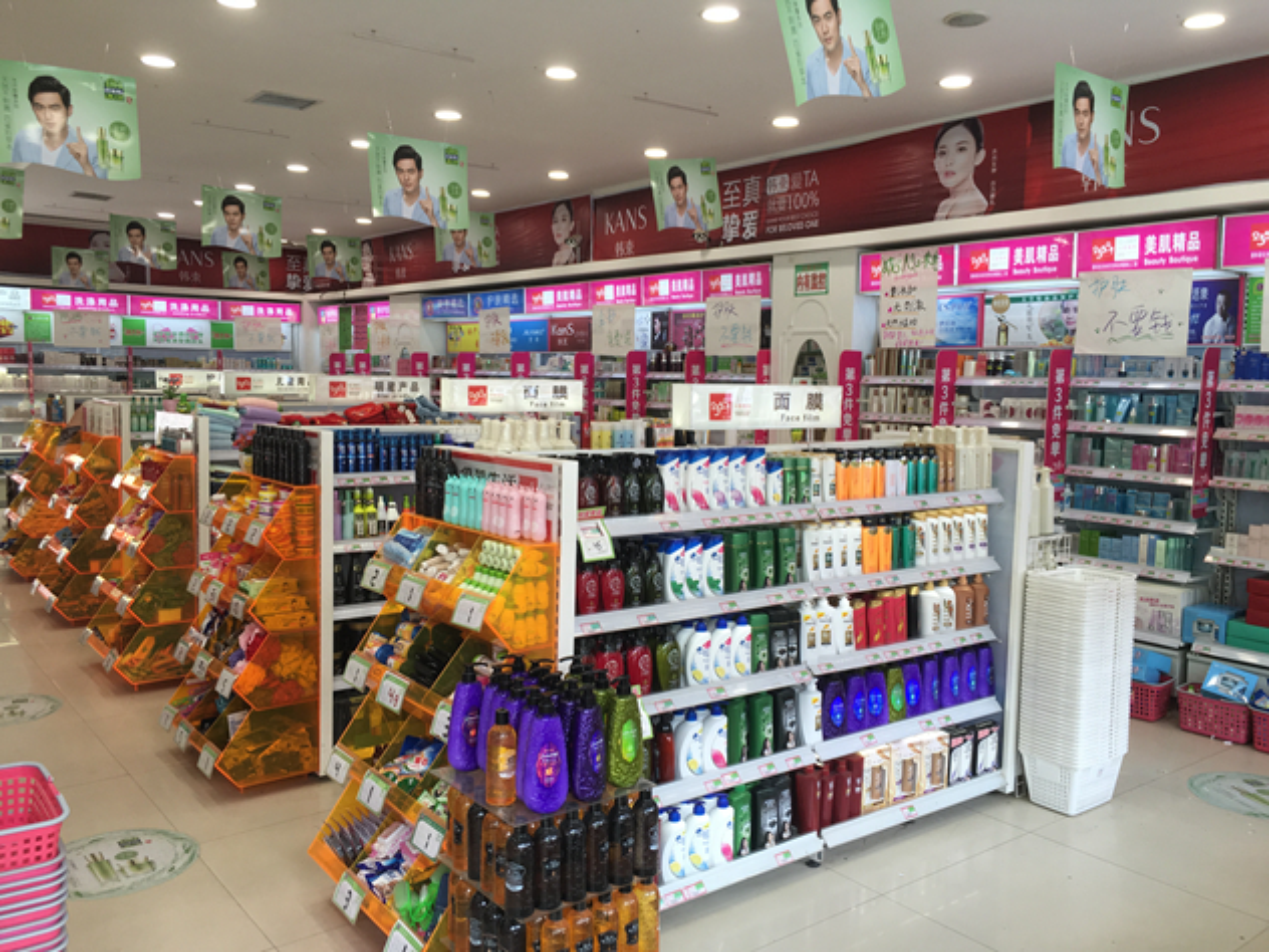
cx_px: 634
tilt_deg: -4.2
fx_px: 1063
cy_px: 476
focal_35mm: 29
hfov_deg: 61.7
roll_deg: -1.9
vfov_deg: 48.2
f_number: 2.2
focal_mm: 4.15
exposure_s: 1/50
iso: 25
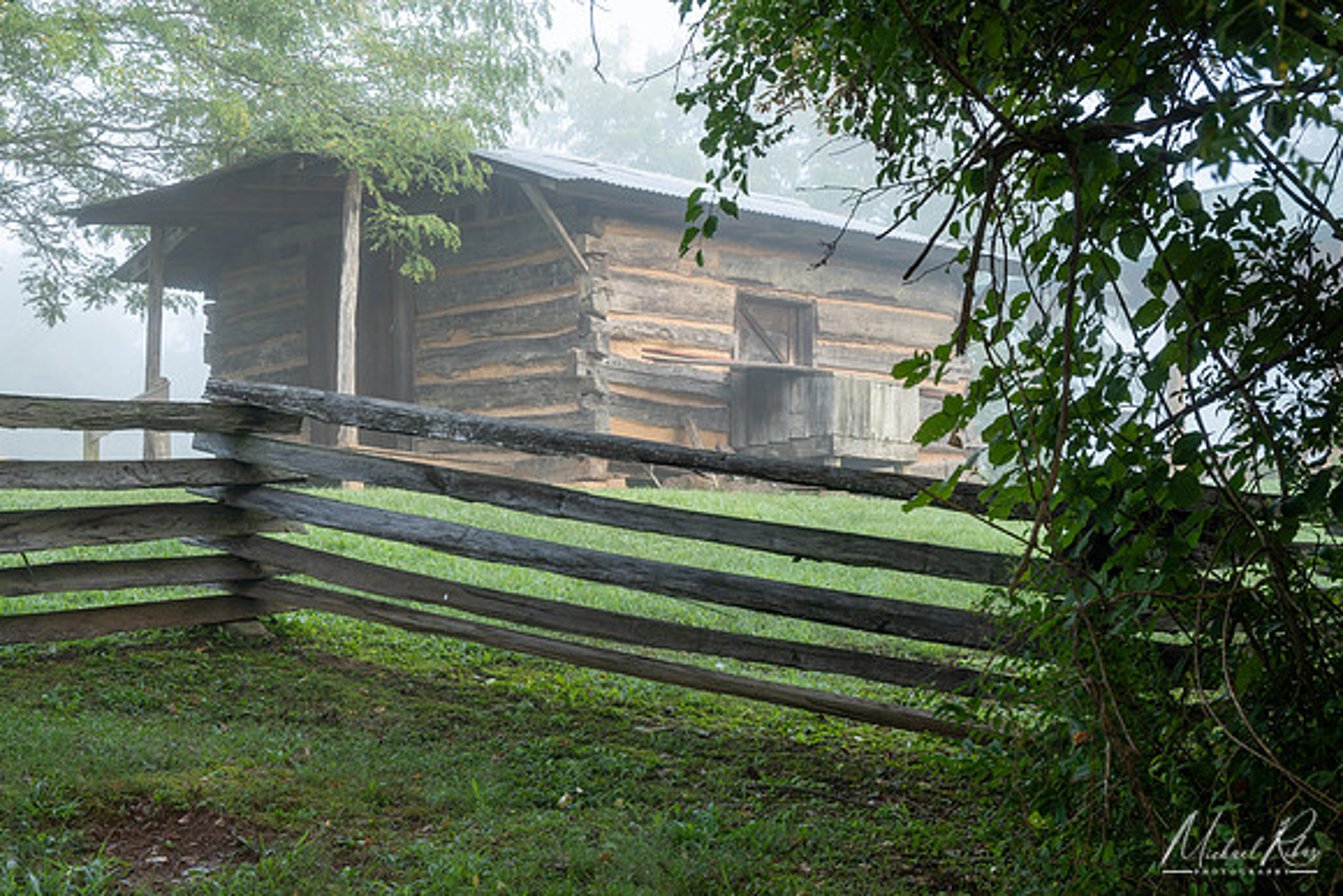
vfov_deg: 24.4
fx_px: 2071
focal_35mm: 56
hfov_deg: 35.9
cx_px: 672
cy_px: 448
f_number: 11
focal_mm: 37
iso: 100
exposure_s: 1/10
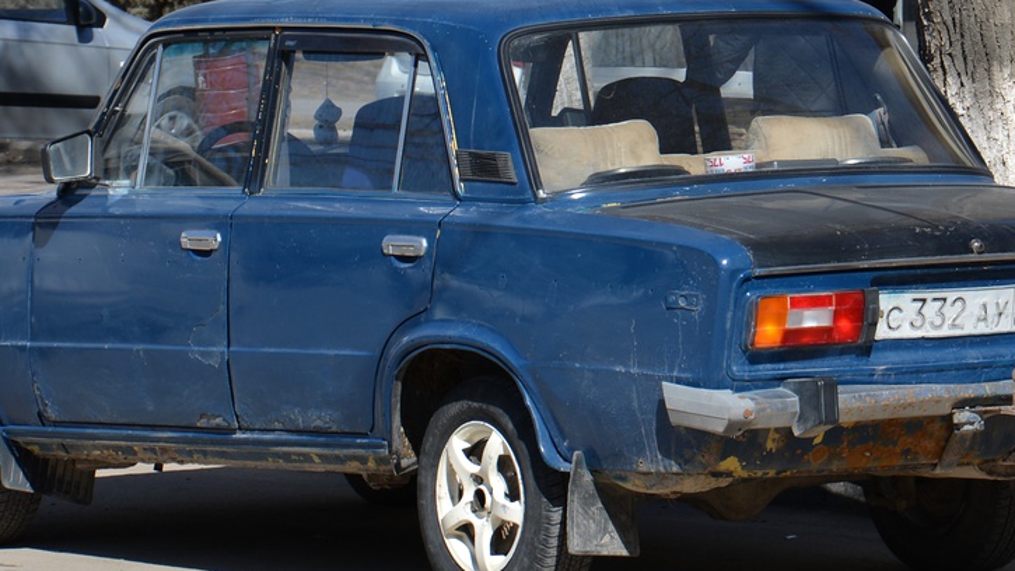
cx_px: 543
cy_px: 129
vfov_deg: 4.5
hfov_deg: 7.9
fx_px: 7345
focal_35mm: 273
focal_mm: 105
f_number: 8
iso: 200
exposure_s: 1/500
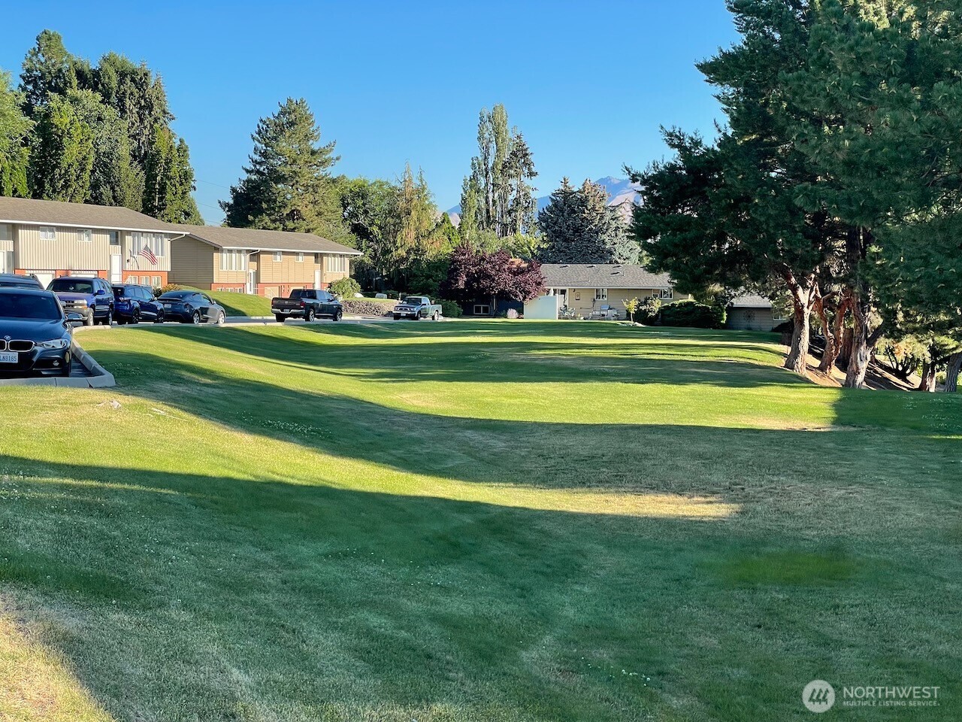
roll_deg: +0.4
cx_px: 481
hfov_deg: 36.8
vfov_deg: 28.0
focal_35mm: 52
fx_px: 1445
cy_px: 361
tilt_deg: -3.7
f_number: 2
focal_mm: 6
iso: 25
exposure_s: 1/521
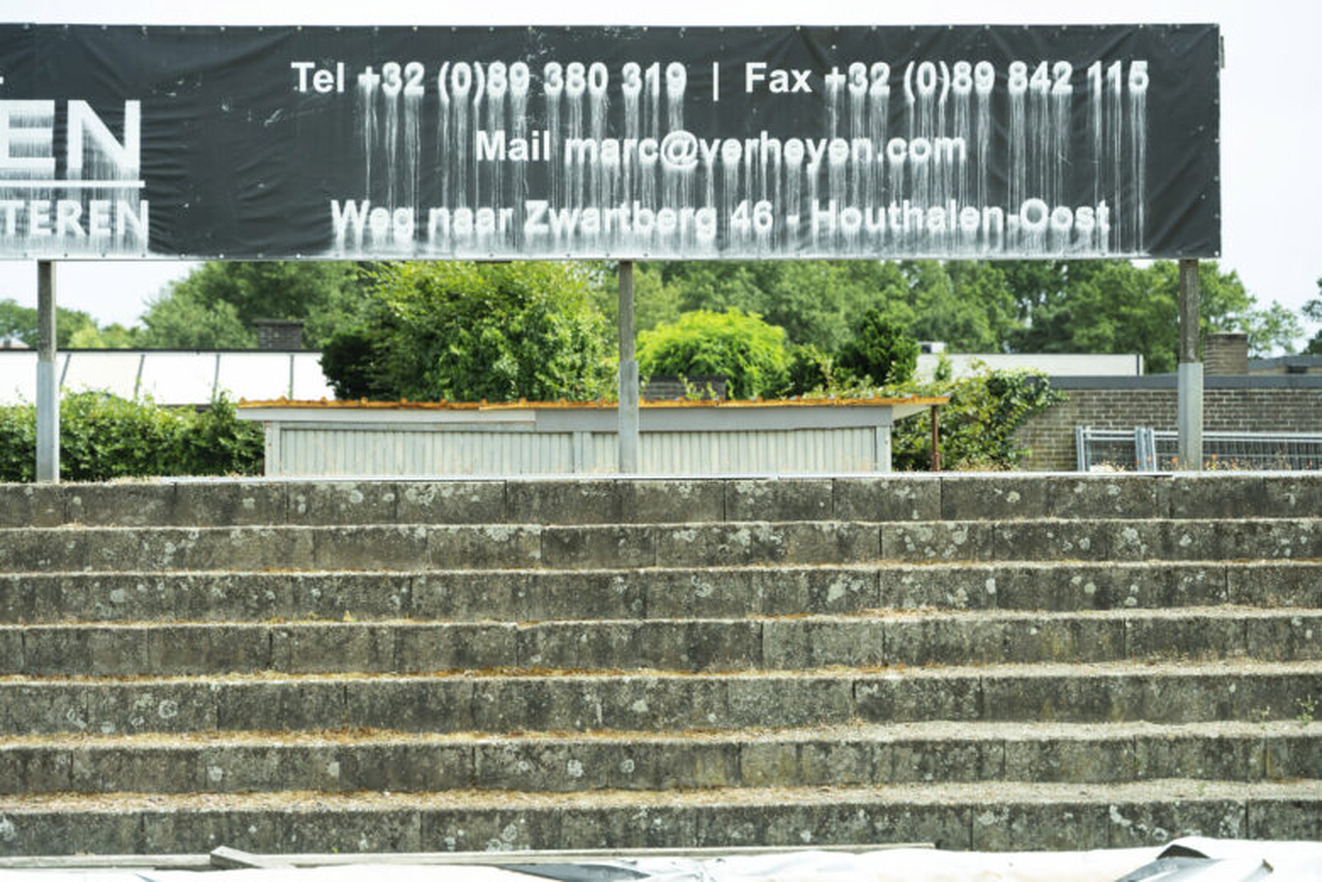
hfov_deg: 31.4
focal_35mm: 64
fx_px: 2350
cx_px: 661
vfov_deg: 21.2
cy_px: 441
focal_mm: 64
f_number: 3.5
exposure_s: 1/2000
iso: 400
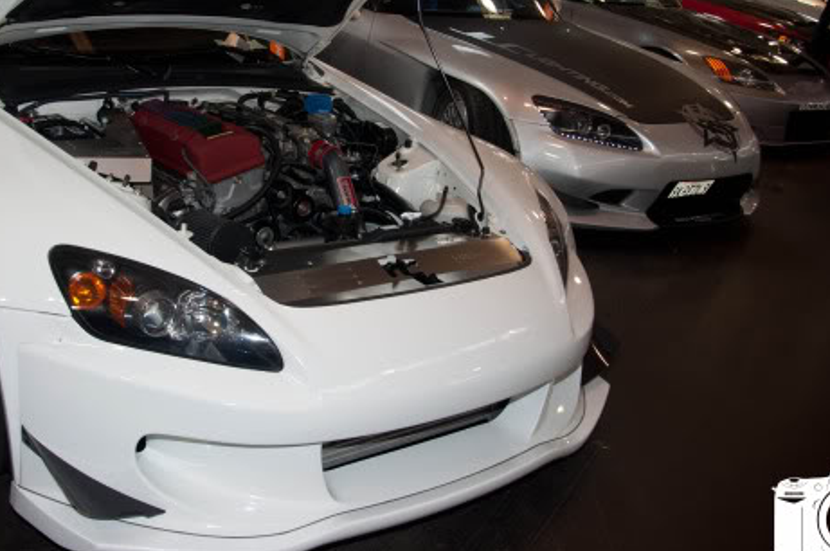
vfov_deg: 30.4
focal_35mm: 44
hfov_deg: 44.6
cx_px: 337
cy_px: 192
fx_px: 1006
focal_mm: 21
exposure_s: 1/25
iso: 200
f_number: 6.3
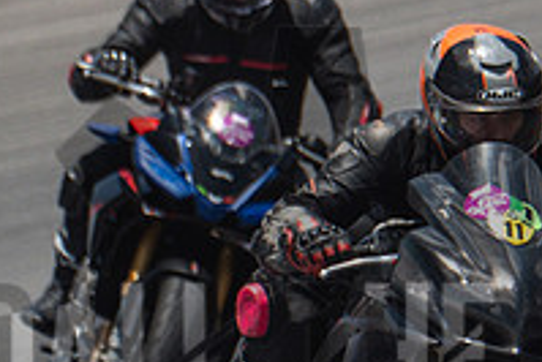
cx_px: 319
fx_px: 26381
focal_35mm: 1751
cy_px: 361
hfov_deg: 1.2
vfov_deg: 0.8
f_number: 5.6
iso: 640
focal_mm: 400
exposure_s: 1/2000
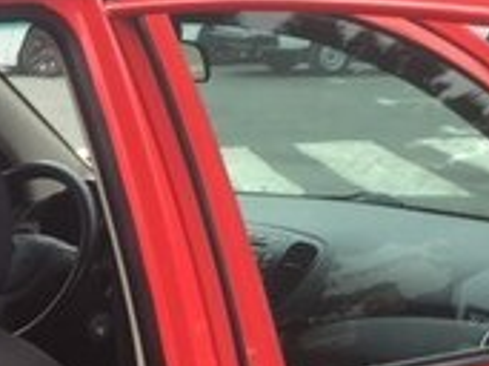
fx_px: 1581
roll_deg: +0.4
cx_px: -51
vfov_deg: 12.8
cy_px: 450
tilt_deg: -18.0
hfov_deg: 17.0
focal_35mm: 112
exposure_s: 1/50
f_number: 2.2
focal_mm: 4.15
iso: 32
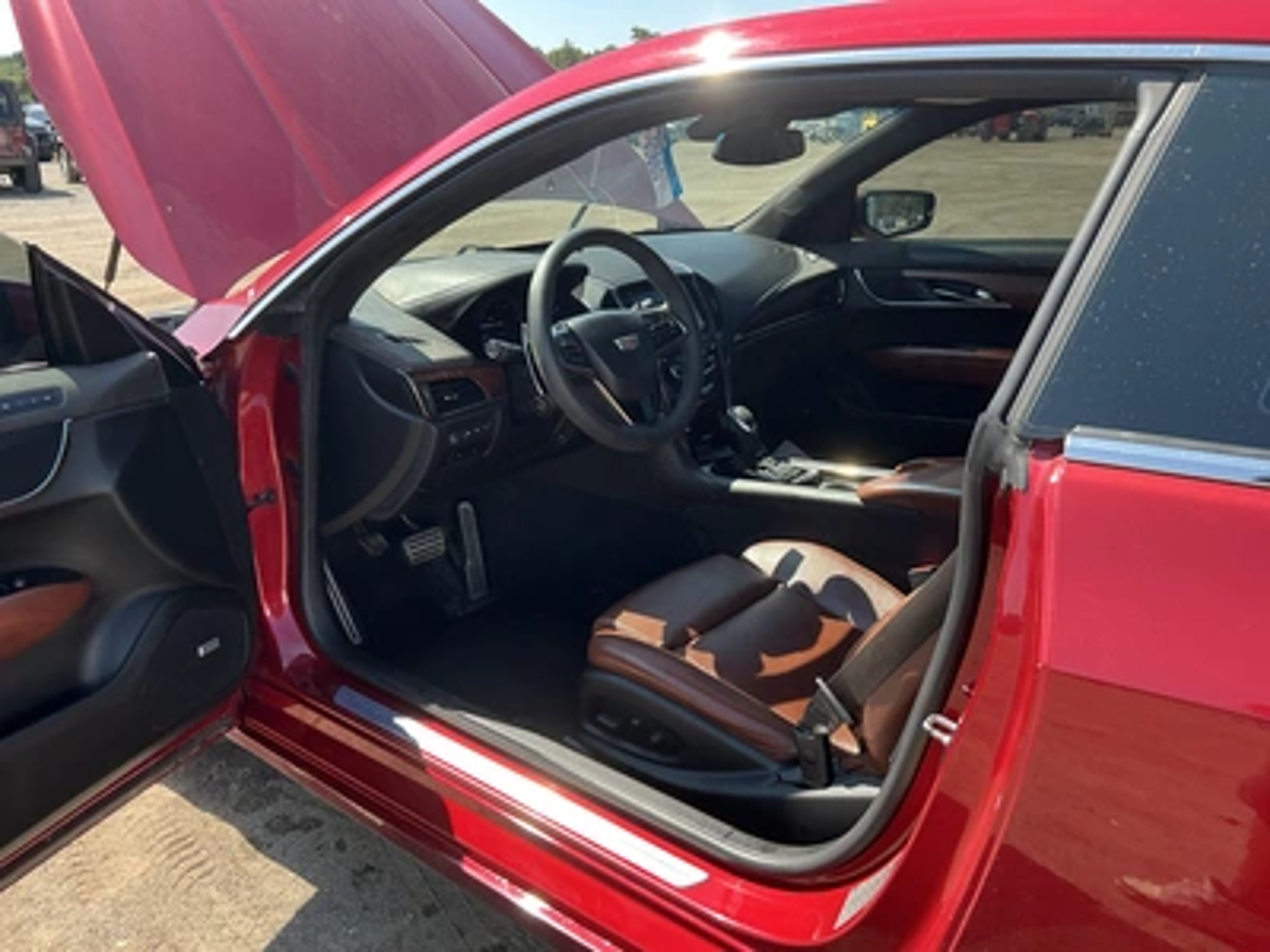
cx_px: 635
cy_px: 476
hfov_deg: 63.4
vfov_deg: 49.7
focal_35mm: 28
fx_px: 1027
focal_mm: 3
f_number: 1.8
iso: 25
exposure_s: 1/292
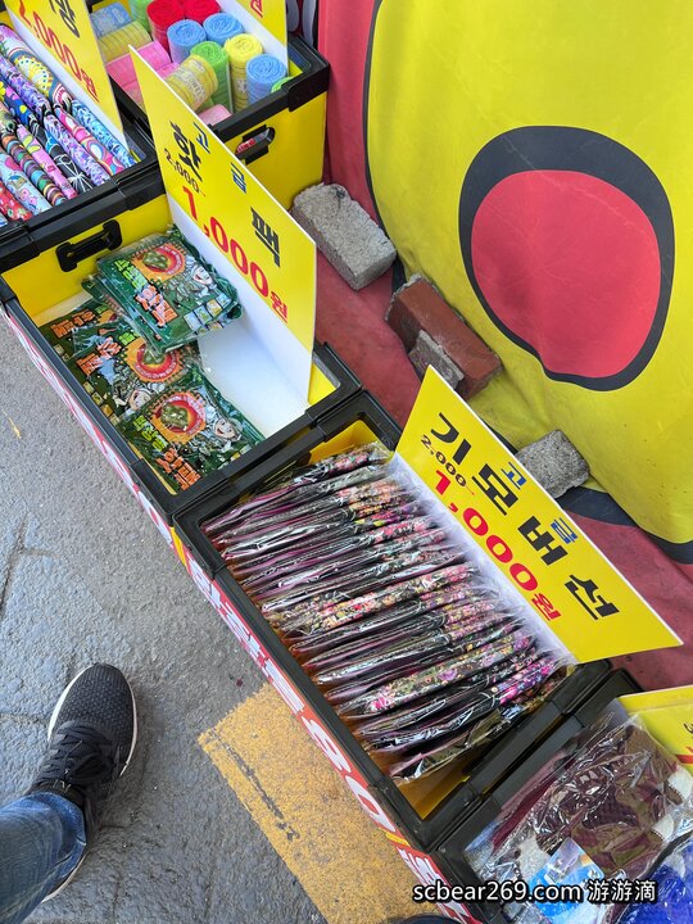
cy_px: 462
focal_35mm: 26
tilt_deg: -67.1
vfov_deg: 67.3
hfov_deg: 53.1
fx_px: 694
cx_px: 346
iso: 50
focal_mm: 5.7
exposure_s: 1/120
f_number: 1.5
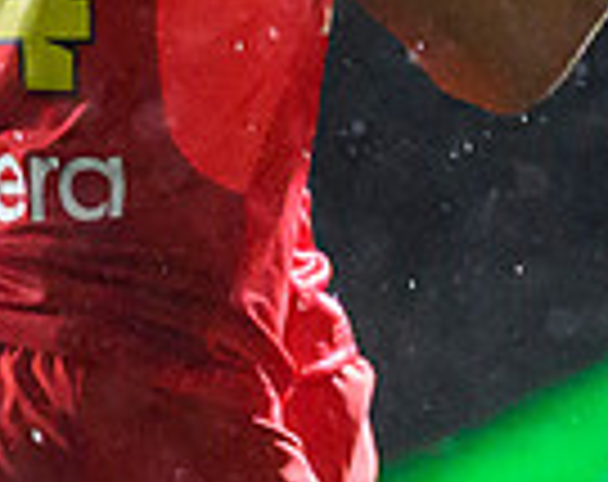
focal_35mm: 4236
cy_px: 764
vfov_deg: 0.4
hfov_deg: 0.5
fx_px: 75950
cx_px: 1425
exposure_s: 1/1000
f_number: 3.2
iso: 6400
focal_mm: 400
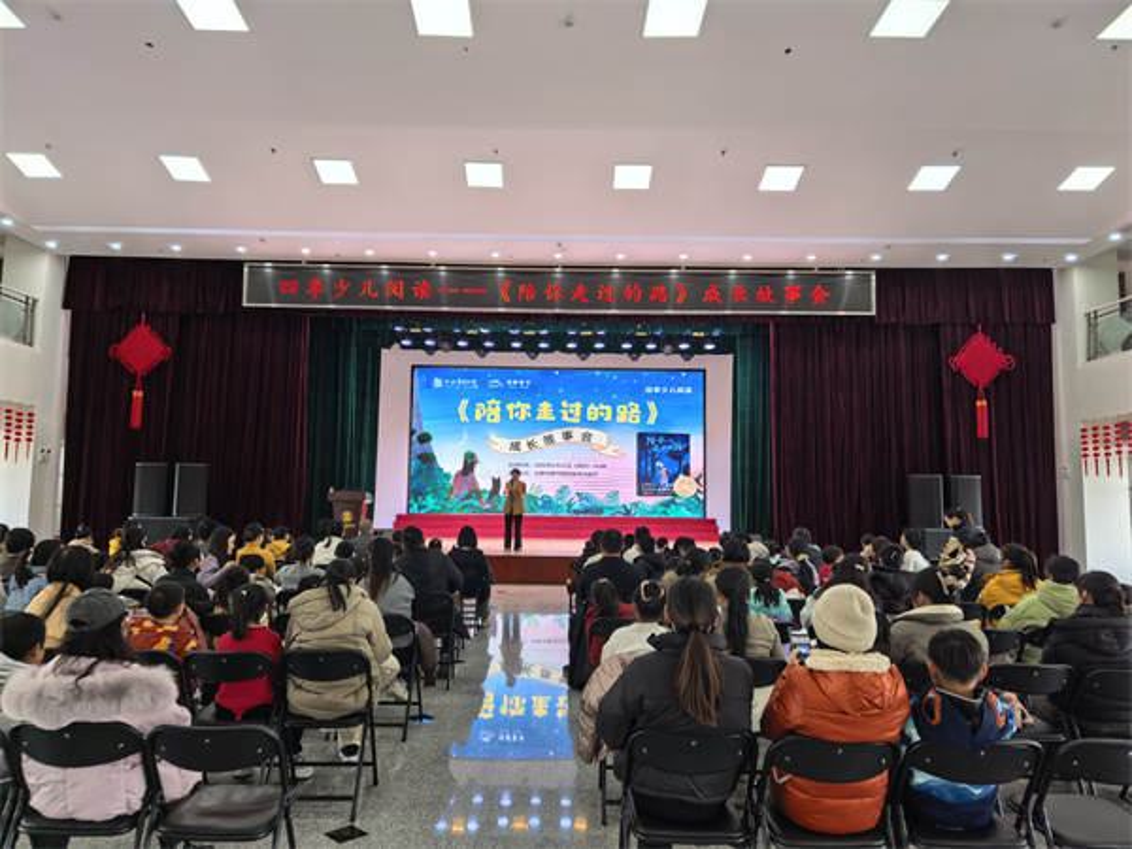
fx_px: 785
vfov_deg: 56.8
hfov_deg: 71.6
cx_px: 566
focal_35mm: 24
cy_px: 424
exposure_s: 1/50
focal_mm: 5.34
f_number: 1.6
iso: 64
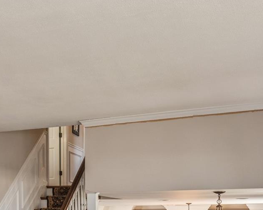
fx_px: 381
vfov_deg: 28.7
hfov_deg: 37.2
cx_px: 70
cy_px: 215
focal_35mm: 49
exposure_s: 1/5
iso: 200
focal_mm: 16
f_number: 9
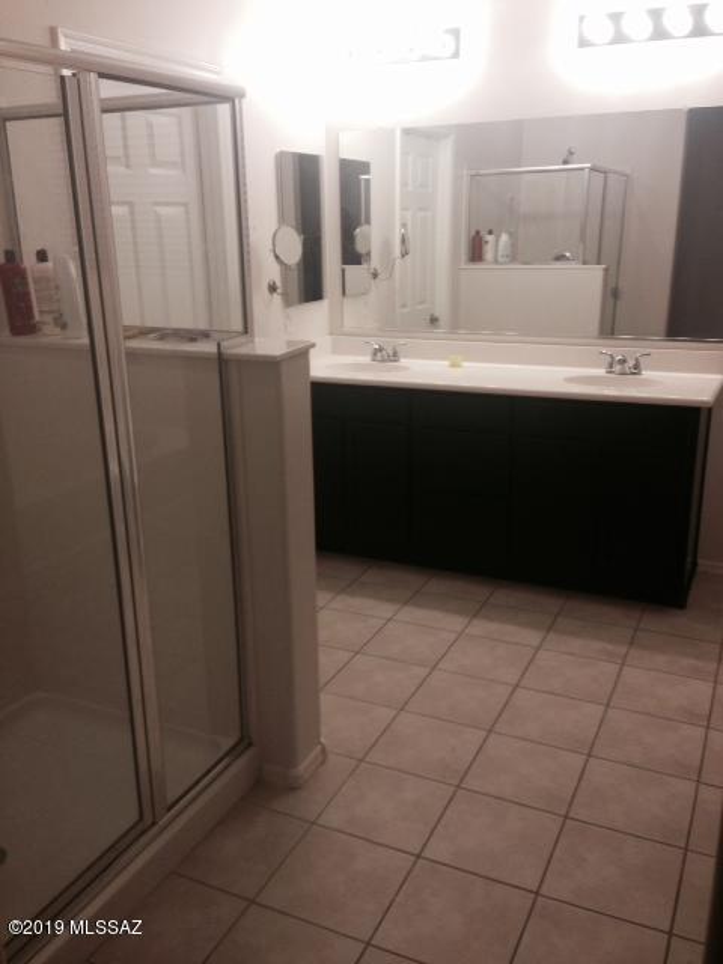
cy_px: 482
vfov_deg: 55.4
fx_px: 919
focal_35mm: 33
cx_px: 362
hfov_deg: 42.9
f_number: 2.4
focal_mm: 4.12
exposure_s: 1/20
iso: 125
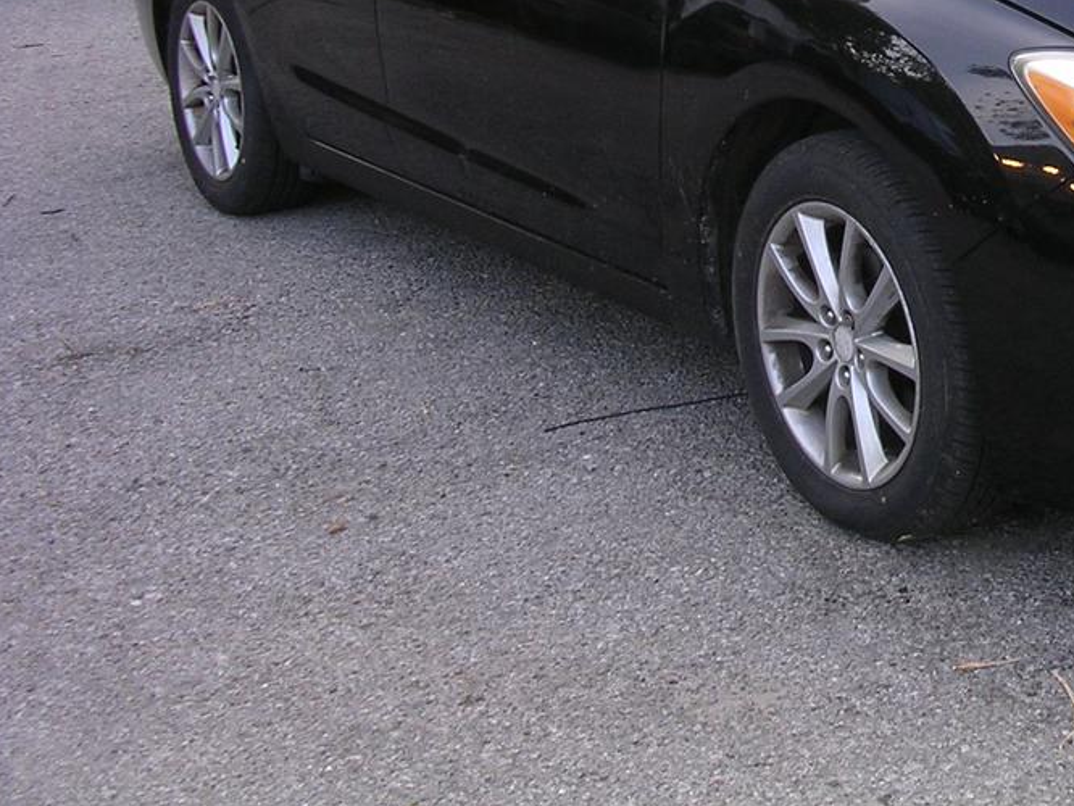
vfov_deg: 19.7
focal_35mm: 73
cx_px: 1019
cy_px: 37
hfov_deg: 25.6
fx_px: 2266
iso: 100
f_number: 2.8
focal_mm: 5.8
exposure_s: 1/90
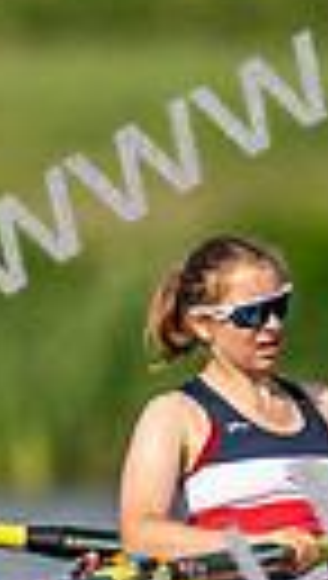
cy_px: 371
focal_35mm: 2829
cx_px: -382
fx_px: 43542
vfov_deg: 0.8
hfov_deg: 0.4
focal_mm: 600
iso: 220
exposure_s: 1/2500
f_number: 4
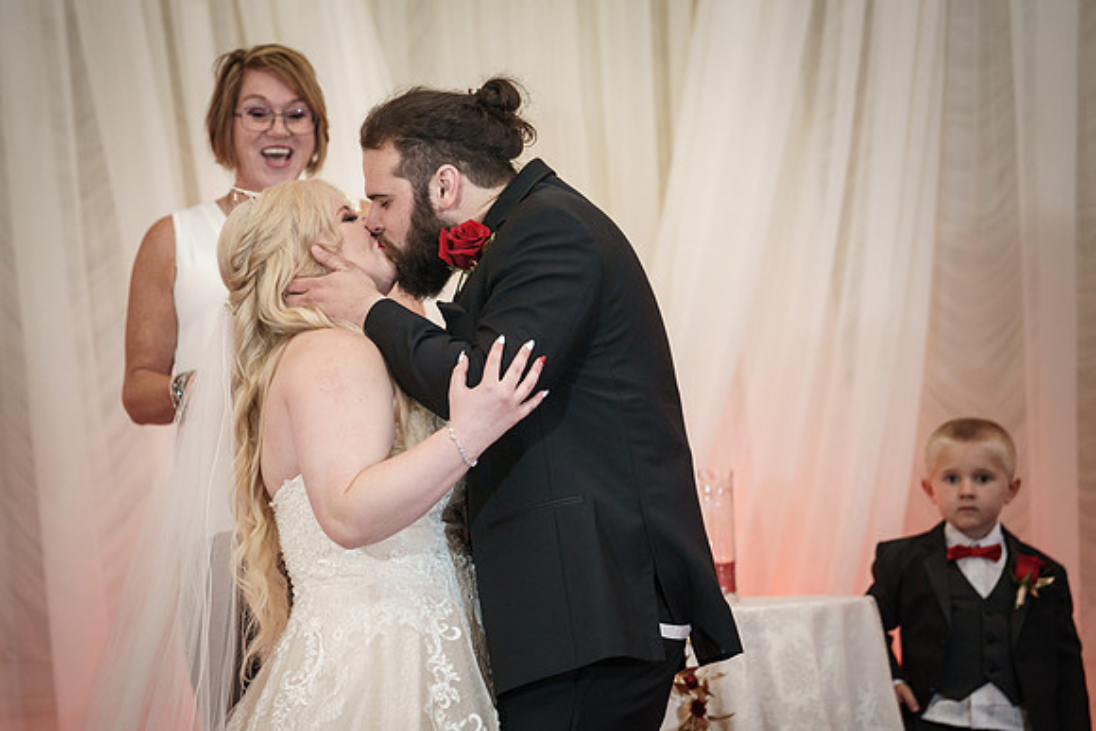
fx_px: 5254
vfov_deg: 8.0
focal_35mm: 173
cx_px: 548
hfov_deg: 11.9
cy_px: 366
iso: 2000
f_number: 4
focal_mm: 171
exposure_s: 1/100
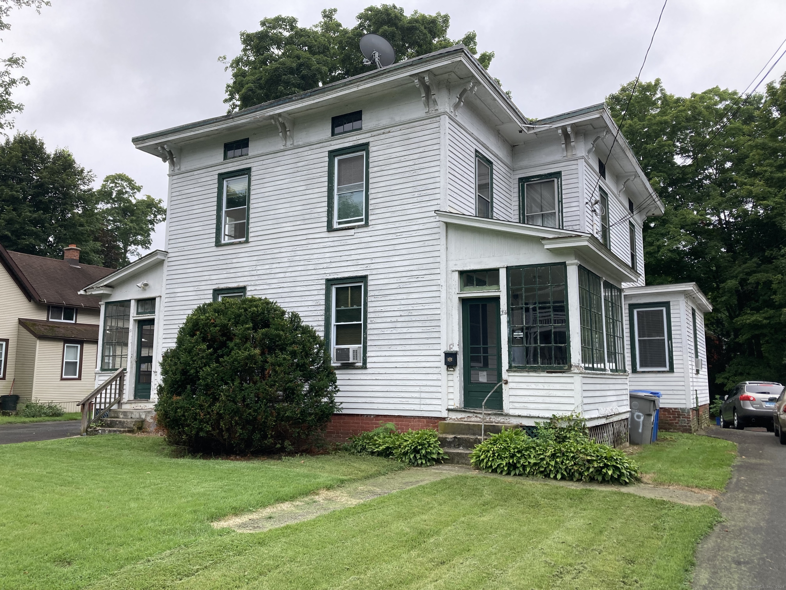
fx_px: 636
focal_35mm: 28
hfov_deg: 63.4
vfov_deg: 49.7
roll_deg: -0.7
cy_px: 295
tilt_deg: +7.9
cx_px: 393
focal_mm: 3.99
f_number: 1.8
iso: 20
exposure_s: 1/527
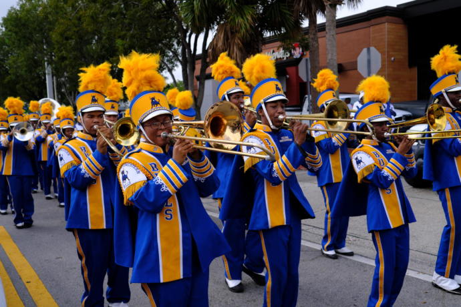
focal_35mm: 35
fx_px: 448
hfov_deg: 54.4
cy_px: 154
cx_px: 230
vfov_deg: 37.9
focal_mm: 23
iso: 200
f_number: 3.6
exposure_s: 1/1000
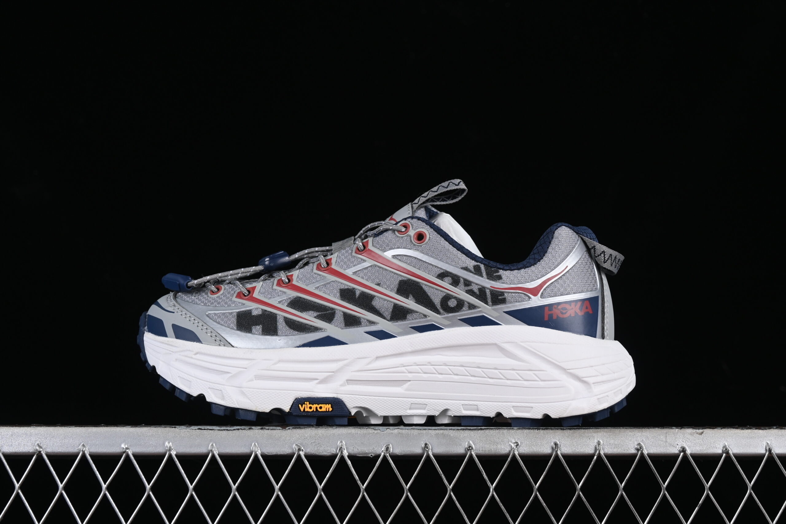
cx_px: 393
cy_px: 262
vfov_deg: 18.2
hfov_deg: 27.0
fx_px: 1637
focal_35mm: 75
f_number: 8
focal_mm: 50
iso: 160
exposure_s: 1/80
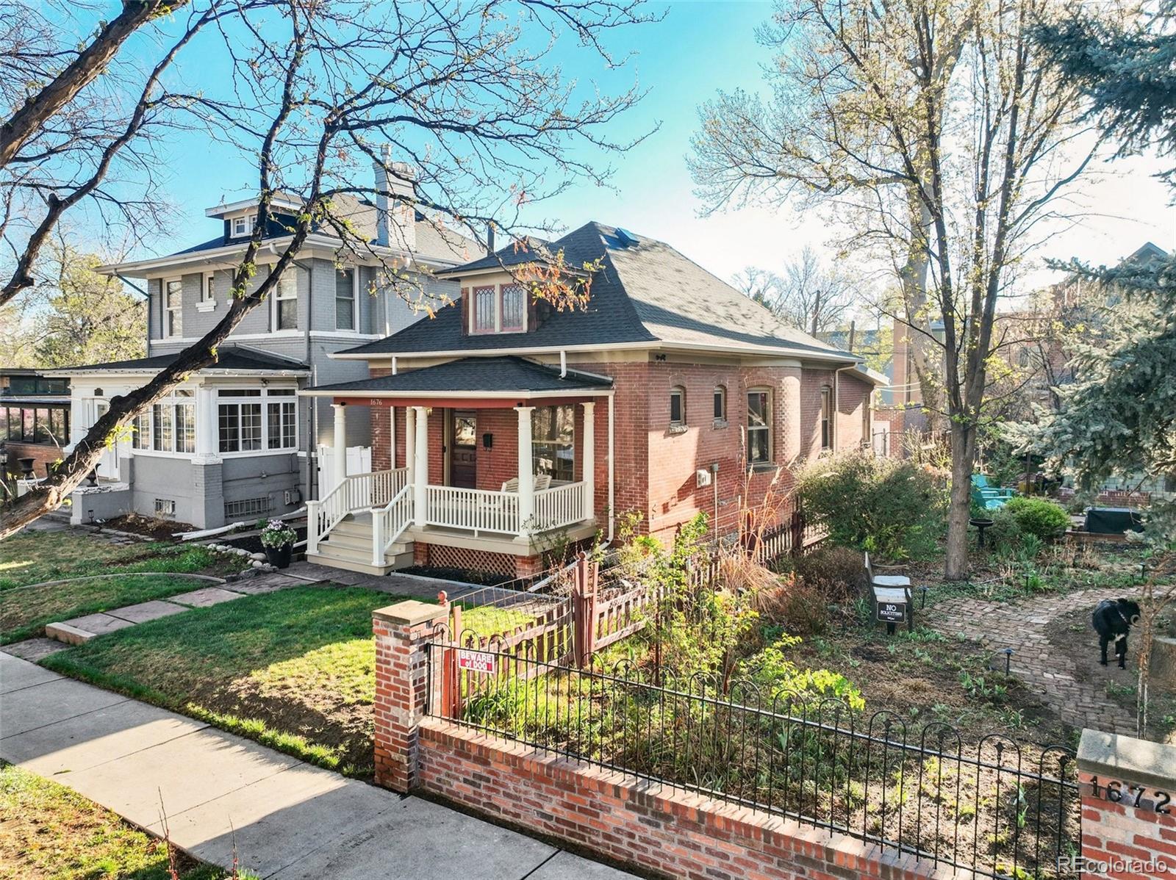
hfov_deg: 71.6
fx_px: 815
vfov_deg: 56.8
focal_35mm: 24
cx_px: 588
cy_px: 440
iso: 420
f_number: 2.8
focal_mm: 12.3
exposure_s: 1/640
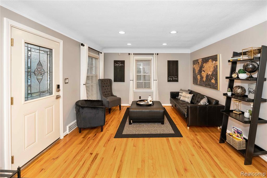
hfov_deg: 104.3
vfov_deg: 81.1
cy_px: 89
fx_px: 104
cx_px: 134
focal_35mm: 14
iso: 500
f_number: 4
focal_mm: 14
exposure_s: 1/60
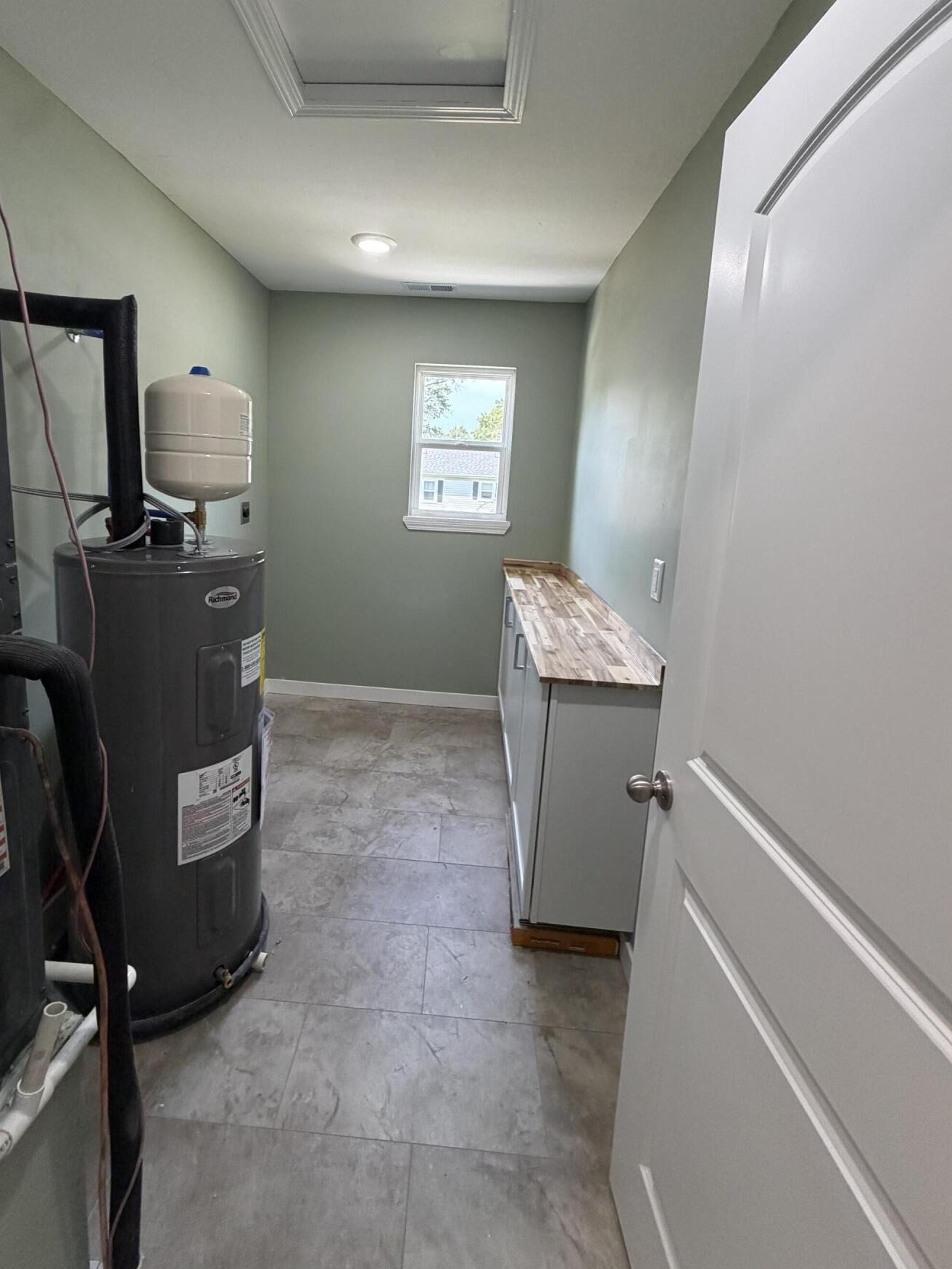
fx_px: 587
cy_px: 557
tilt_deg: -7.0
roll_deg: -2.3
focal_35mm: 16
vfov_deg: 94.0
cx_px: 435
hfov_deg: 78.0
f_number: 2.2
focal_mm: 2.22
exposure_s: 1/120
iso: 250
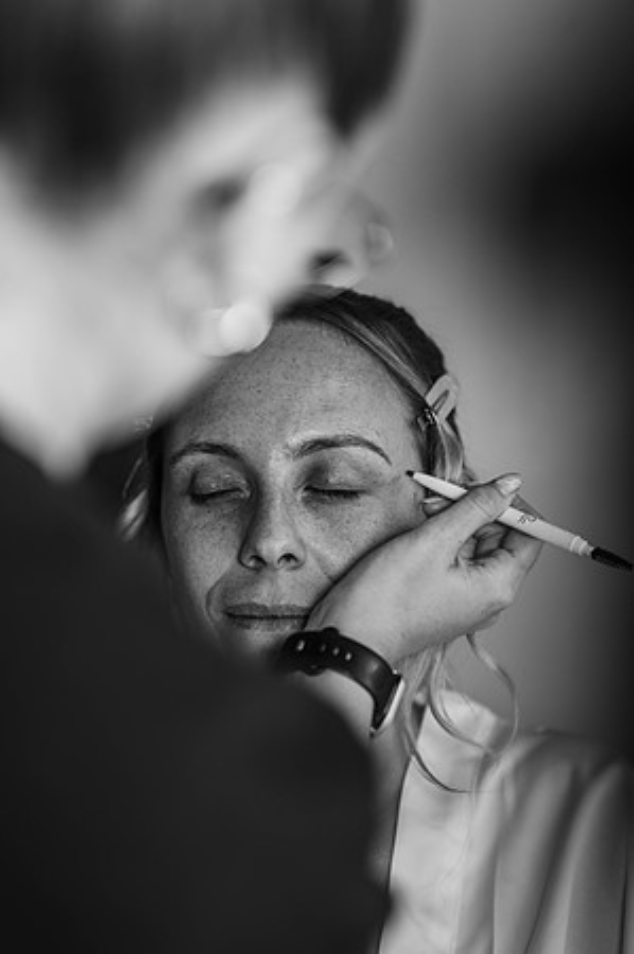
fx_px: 2250
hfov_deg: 16.0
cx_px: 317
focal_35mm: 85
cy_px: 477
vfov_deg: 23.9
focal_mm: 85
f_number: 2.5
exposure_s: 1/200
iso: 110
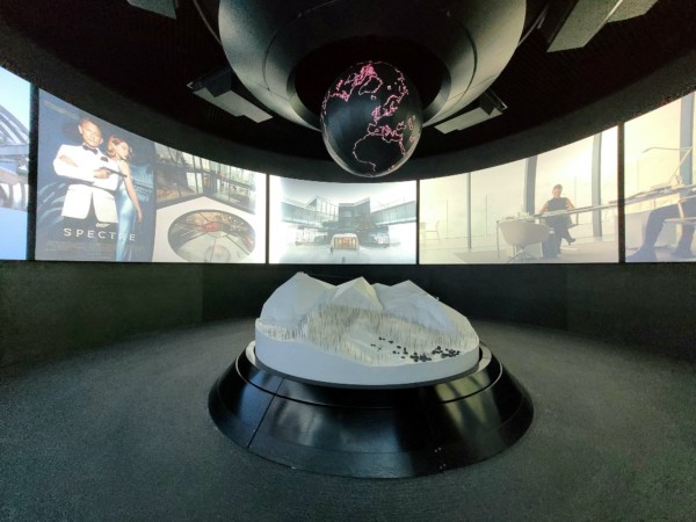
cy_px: 261
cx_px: 348
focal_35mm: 13
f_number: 2.2
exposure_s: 1/50
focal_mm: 1.74
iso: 400
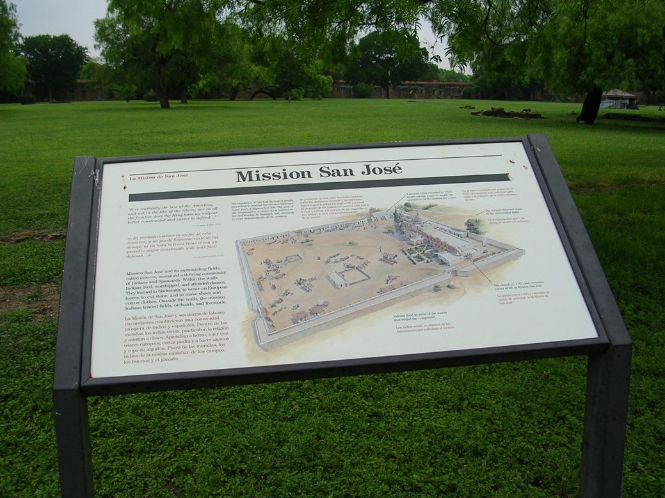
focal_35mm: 39
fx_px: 749
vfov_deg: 36.8
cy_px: 252
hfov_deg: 47.9
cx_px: 340
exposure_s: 1/474
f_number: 2.8
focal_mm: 5.8
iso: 50
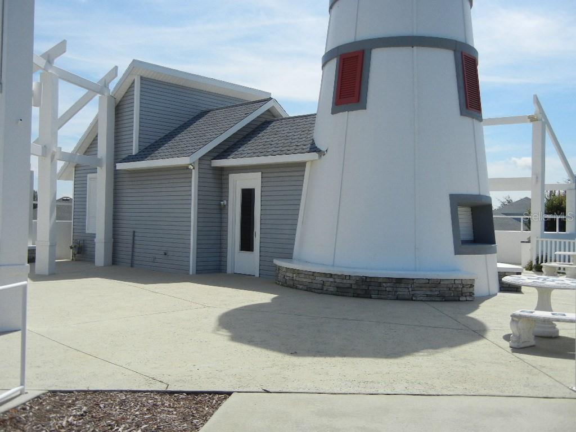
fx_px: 566
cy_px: 216
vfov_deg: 41.8
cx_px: 288
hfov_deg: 54.0
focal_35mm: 34
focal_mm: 6.2
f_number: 7.2
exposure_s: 1/541
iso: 160
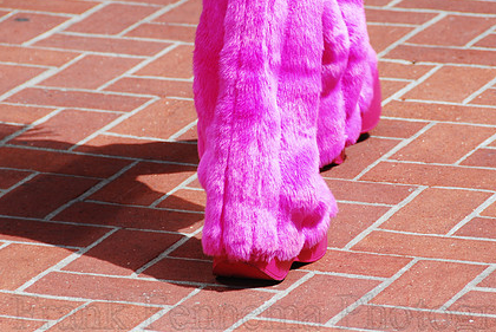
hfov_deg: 5.8
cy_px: 167
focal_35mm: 352
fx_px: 4855
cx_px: 275
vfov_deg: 3.9
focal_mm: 170
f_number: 6.7
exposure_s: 1/180
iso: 100
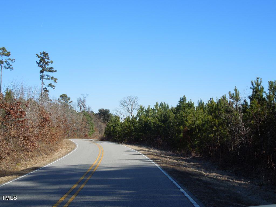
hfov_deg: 43.9
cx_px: 138
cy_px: 104
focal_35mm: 43
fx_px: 343
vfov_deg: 33.6
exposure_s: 1/800
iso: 100
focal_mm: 7.8
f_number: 3.9
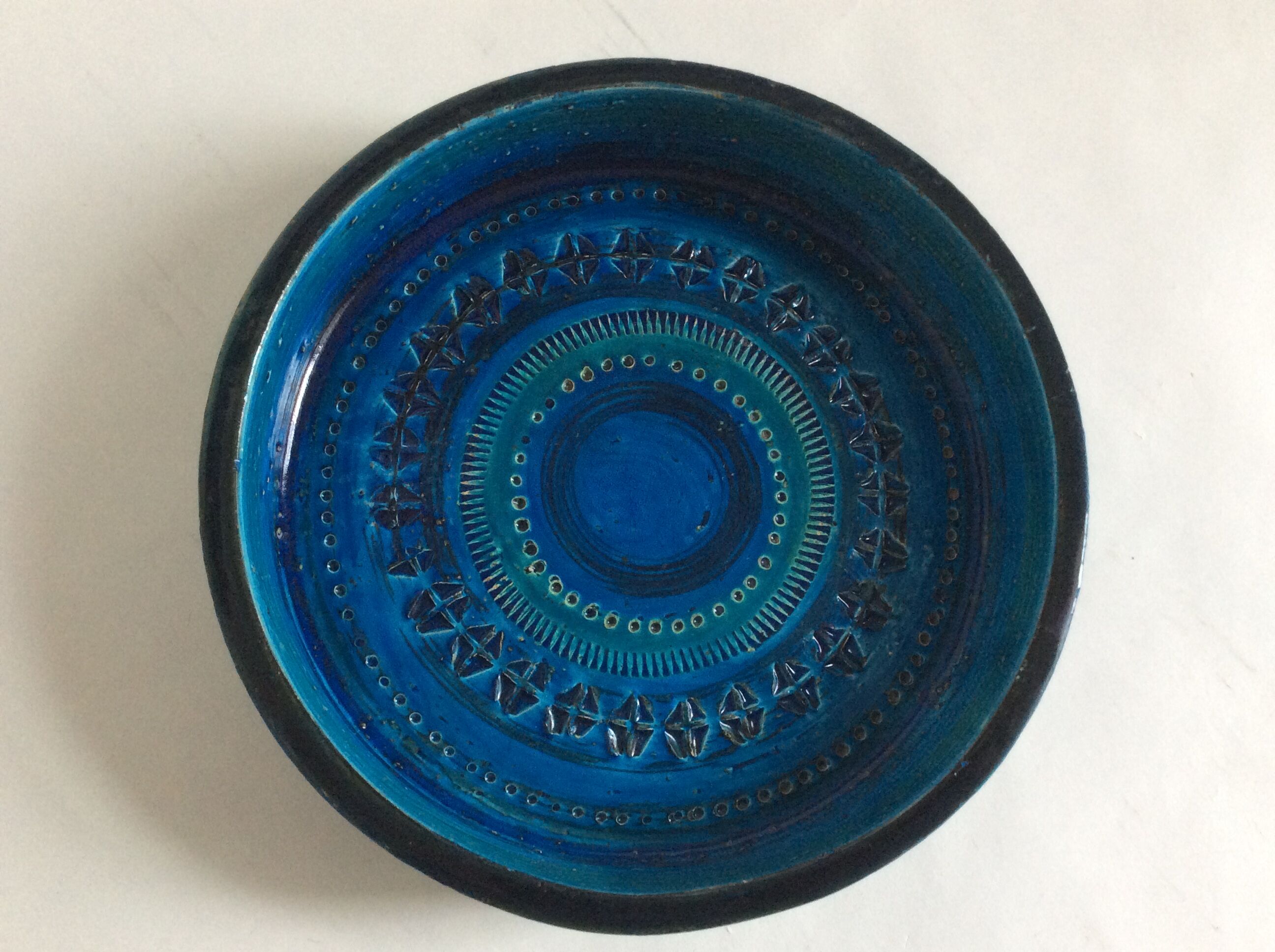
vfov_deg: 44.1
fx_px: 1177
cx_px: 638
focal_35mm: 32
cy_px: 476
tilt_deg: -77.3
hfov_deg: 56.9
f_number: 2.4
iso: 125
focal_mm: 3.3
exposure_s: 1/25
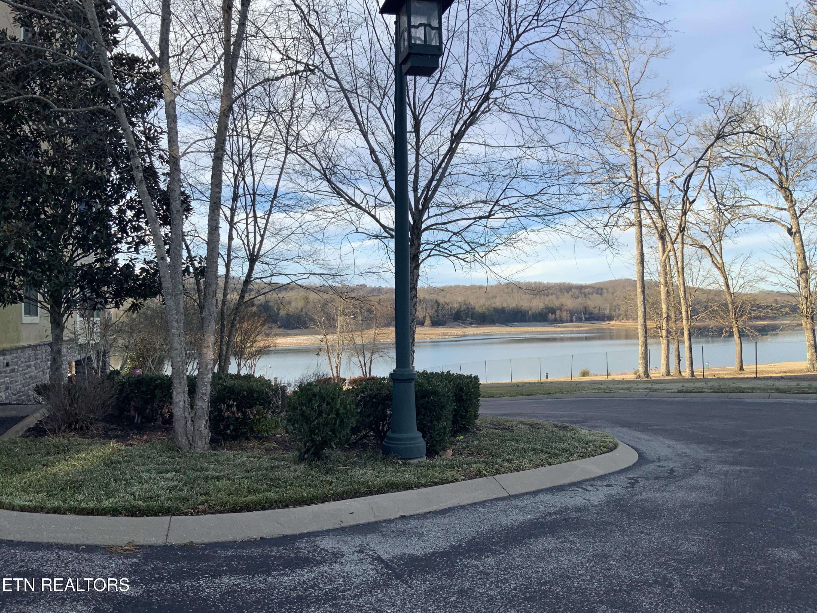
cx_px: 408
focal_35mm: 29
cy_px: 306
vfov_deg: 48.2
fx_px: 684
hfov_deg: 61.7
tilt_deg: +2.0
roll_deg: +1.6
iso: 16
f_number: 1.8
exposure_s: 1/749
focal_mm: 3
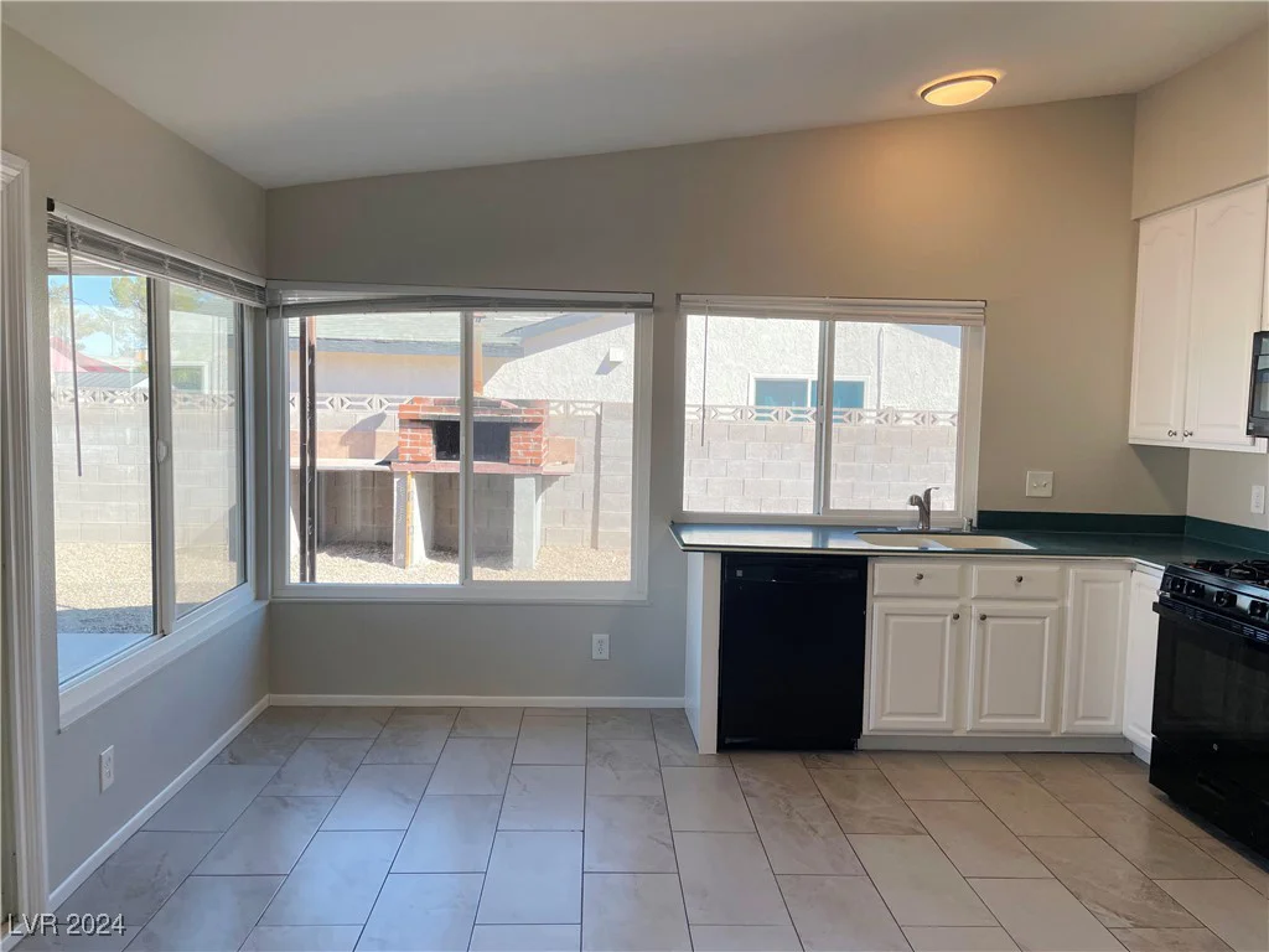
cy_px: 476
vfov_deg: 53.1
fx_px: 953
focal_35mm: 26
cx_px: 634
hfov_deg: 67.3
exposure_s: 1/662
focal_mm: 4.2
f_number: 1.6
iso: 32
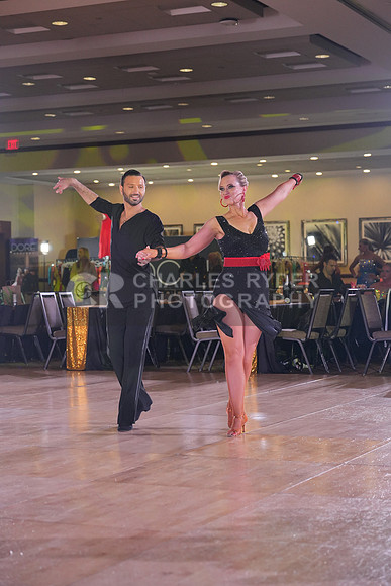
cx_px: 196
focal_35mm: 72
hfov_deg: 18.9
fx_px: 1172
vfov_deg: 28.1
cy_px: 293
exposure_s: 1/400
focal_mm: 72
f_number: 4
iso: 2000
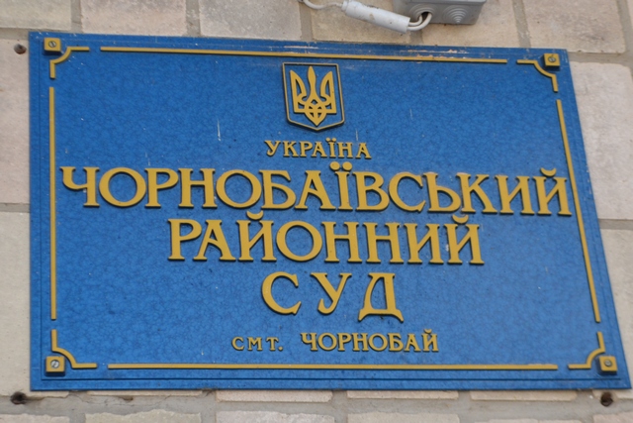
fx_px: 1266
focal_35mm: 72
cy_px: 212
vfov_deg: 18.9
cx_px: 316
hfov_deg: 28.1
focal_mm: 48
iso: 400
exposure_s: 1/60
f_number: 5.6
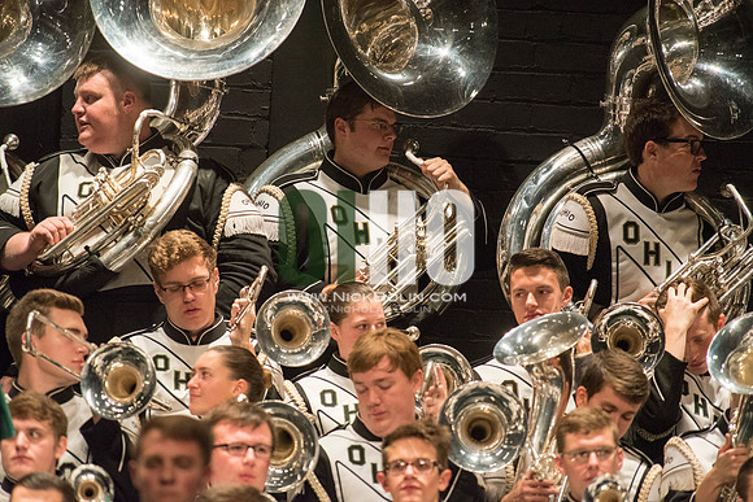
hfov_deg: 3.4
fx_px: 12552
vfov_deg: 2.3
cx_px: 376
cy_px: 251
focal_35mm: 600
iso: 4000
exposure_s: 1/320
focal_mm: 600
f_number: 5.6
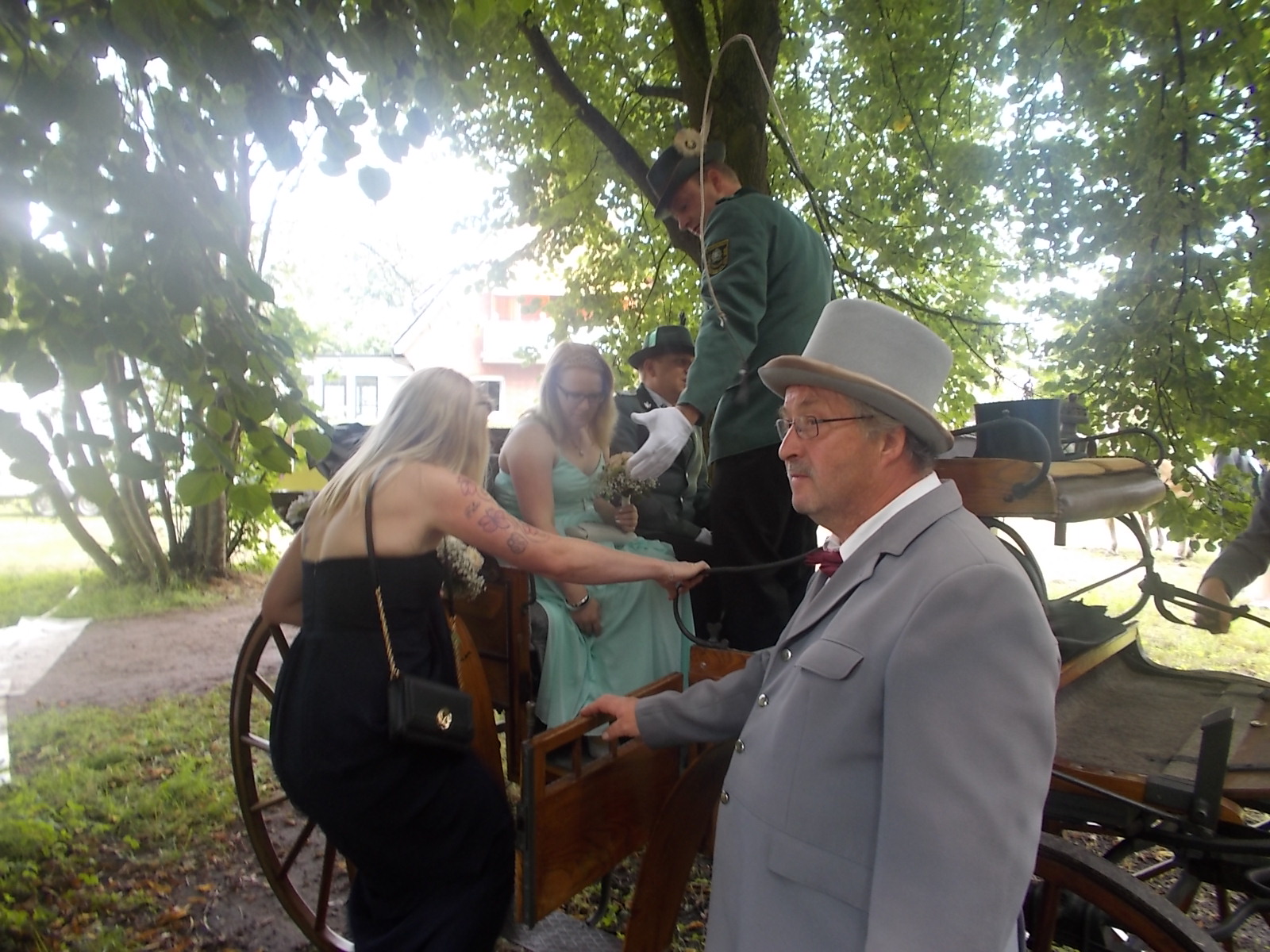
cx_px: 635
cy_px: 476
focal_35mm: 26
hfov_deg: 67.3
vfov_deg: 53.1
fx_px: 954
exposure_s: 1/30
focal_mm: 4.6
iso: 80
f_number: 3.2
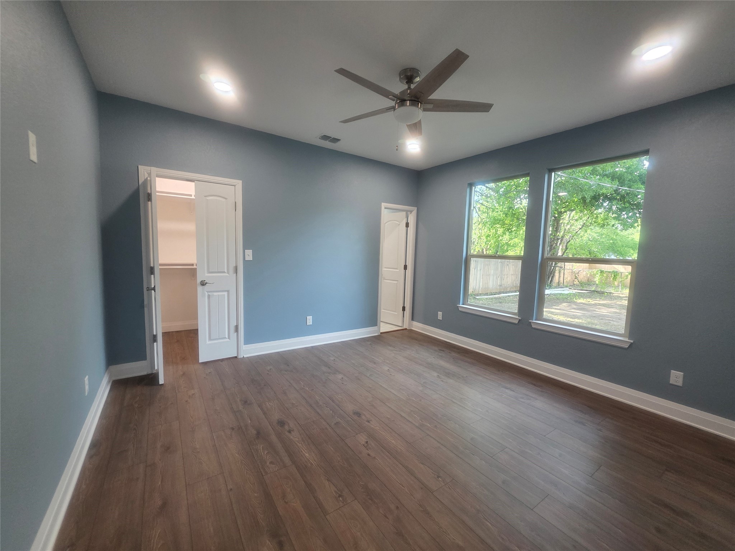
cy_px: 276
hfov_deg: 106.2
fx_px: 276
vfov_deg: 89.9
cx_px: 368
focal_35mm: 13
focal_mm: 2.2
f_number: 1.9
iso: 250
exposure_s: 1/120
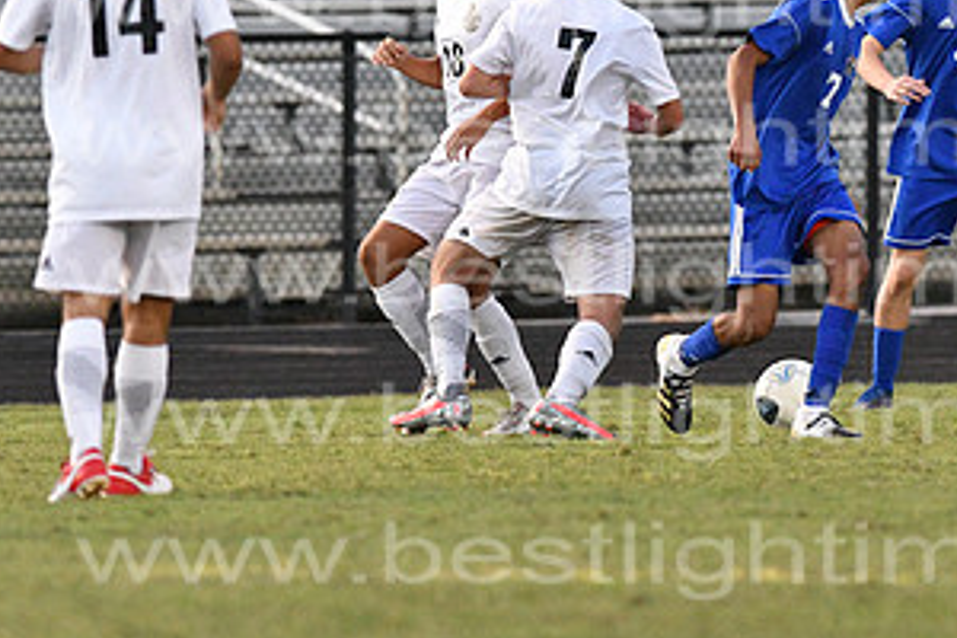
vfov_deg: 1.6
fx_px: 23099
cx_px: 798
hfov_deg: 2.4
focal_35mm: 869
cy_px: 212
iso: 6400
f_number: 4
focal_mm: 300
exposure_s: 1/800
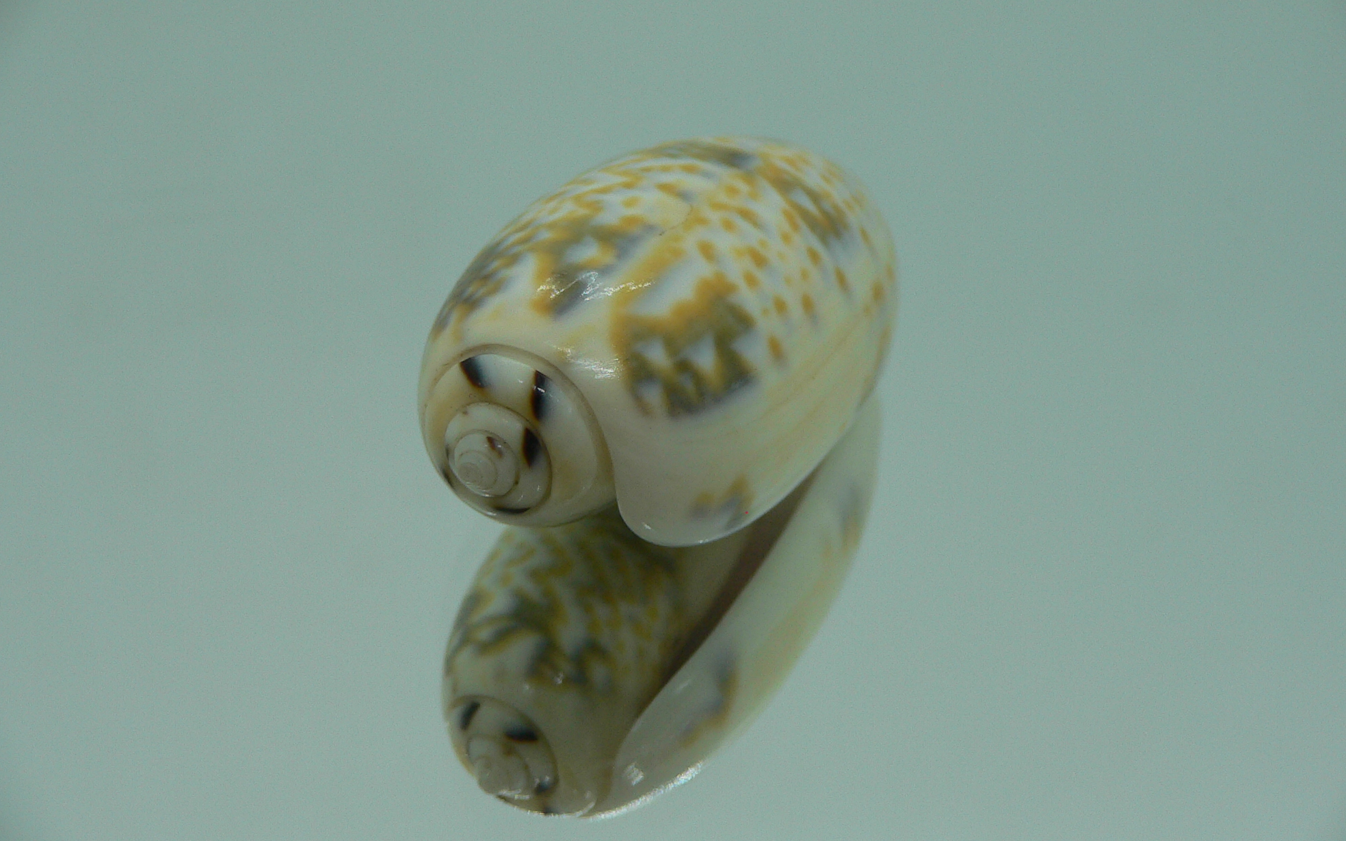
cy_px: 411
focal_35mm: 38
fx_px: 1394
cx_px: 670
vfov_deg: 33.6
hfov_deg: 51.5
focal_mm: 4.6
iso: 80
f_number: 2.8
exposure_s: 1/60
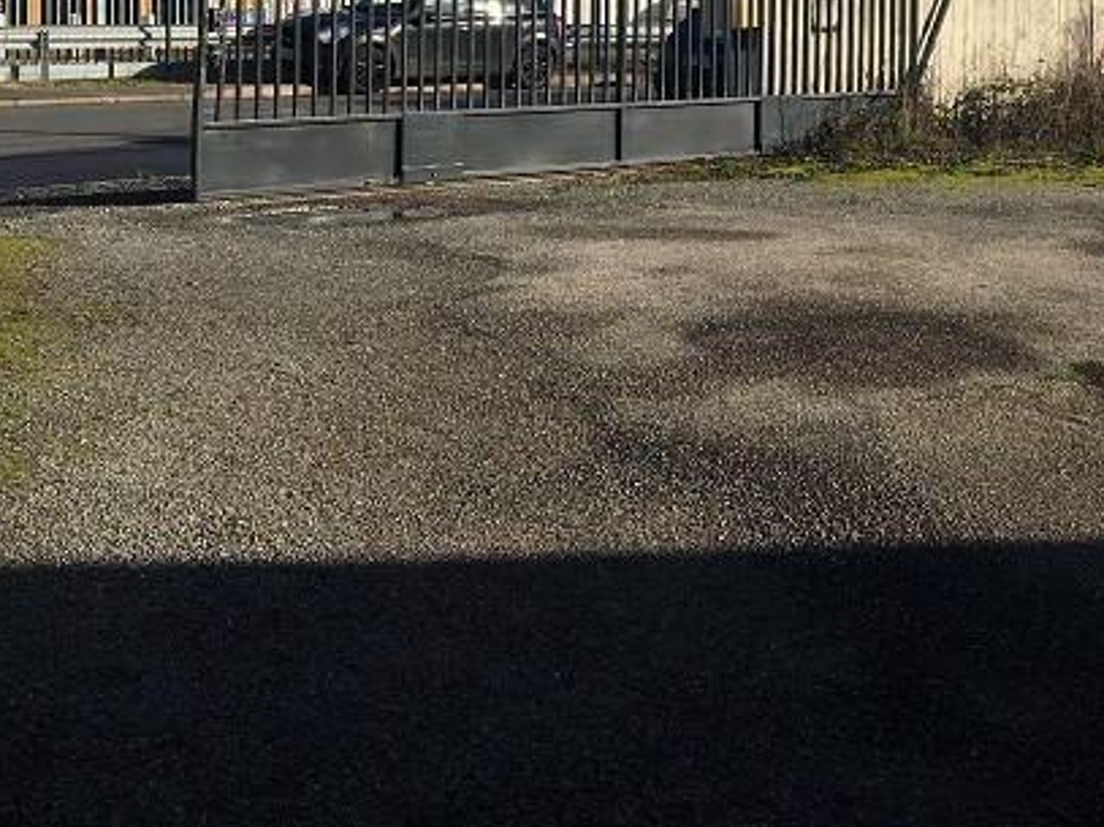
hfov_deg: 32.9
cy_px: 33
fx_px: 1817
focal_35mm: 57
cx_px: 879
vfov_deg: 24.6
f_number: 2.2
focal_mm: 4.15
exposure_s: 1/1972
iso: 25
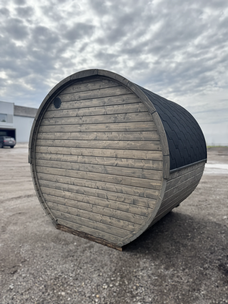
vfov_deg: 71.6
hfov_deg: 56.8
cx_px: 114
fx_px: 211
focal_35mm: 24
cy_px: 152
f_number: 1.78
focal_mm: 6.76
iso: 80
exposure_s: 1/4950
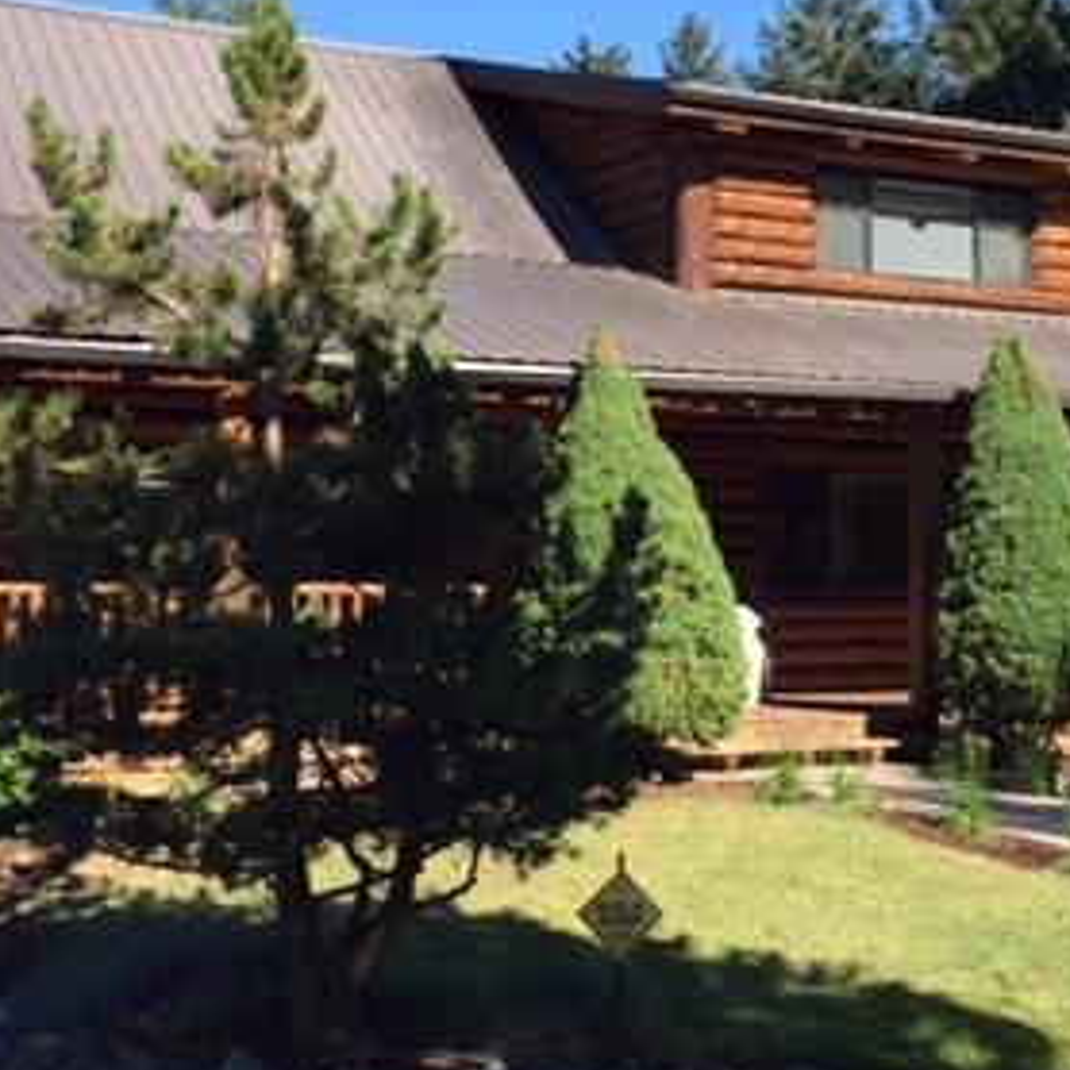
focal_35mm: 59
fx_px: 2063
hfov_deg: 28.9
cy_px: 443
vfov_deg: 29.0
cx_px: 724
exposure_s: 1/775
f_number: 2.2
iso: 32
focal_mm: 4.15
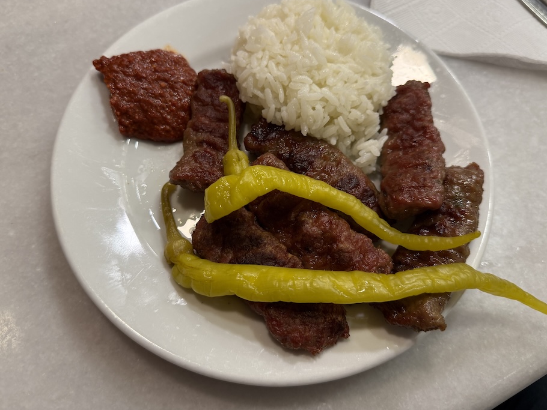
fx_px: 427
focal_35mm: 27
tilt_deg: -64.4
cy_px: 180
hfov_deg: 65.3
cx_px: 279
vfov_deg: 51.3
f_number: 1.78
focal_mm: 6.76
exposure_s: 1/100
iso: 160
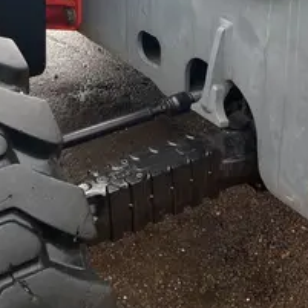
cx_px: 182
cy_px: 8
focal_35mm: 63
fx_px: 634
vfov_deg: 26.0
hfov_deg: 27.2
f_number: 1.6
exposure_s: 1/433
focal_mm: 5.1
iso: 50
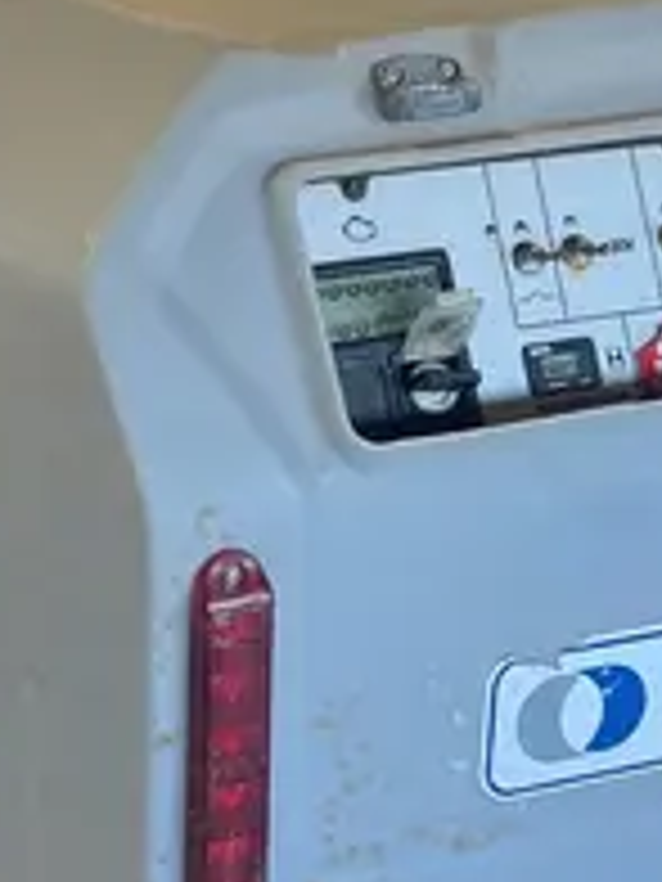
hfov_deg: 14.9
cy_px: 533
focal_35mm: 97
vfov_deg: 20.2
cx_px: -50
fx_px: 2473
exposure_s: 1/120
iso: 100
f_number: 1.6
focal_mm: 4.2
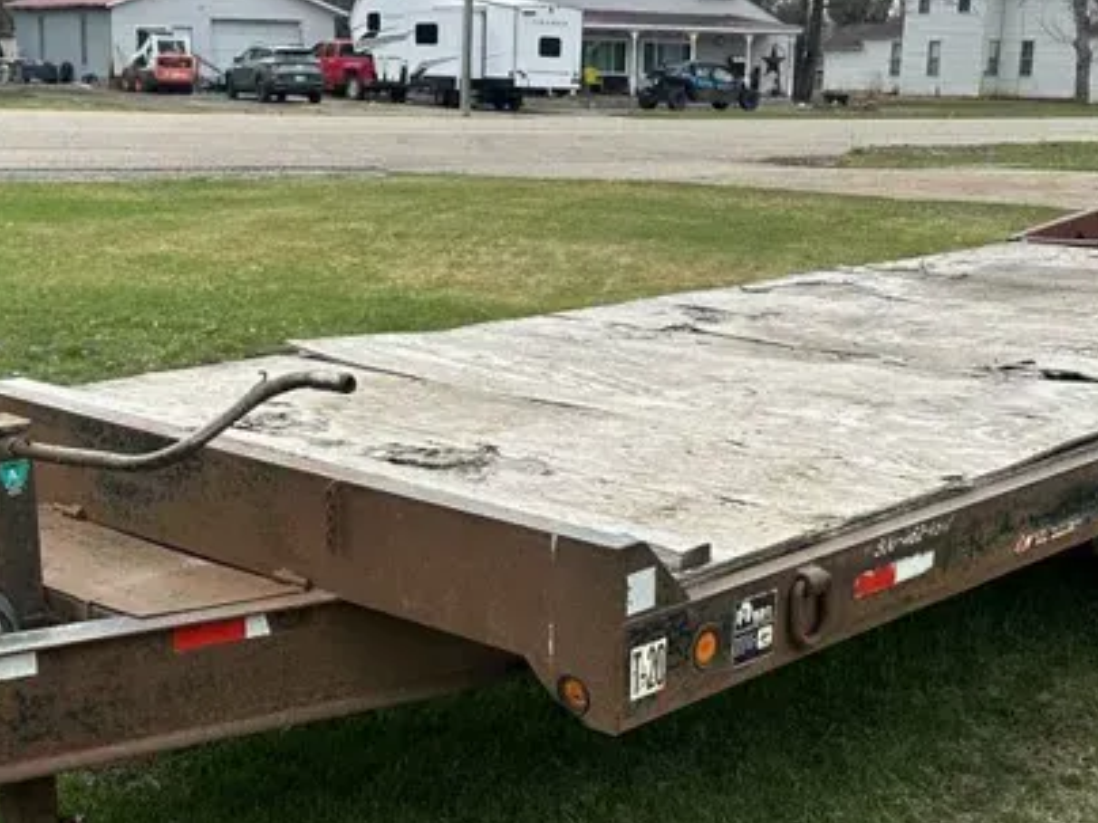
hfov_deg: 33.8
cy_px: 557
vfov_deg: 25.5
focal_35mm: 57
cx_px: 527
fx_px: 1808
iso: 80
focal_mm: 6.86
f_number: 1.78
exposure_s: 1/1241
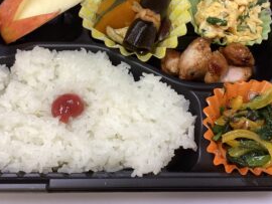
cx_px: 132
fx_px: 338
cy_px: 72
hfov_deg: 43.8
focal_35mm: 43
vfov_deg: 33.4
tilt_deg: -60.4
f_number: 2.4
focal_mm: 3.3
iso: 100
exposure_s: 1/60
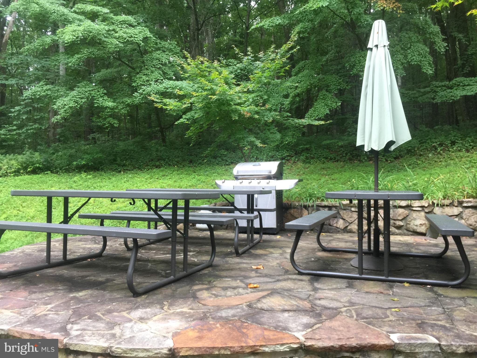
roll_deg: -0.6
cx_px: 238
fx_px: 400
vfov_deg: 48.2
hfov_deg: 61.7
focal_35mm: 29
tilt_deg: +1.0
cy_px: 179
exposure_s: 1/30
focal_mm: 4.15
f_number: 2.2
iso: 32
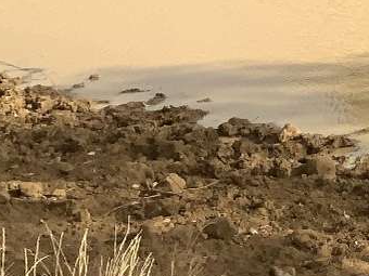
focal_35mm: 164
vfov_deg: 8.9
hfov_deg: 10.7
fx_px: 1748
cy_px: -107
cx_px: 822
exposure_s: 1/1377
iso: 16
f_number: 1.8
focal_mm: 3
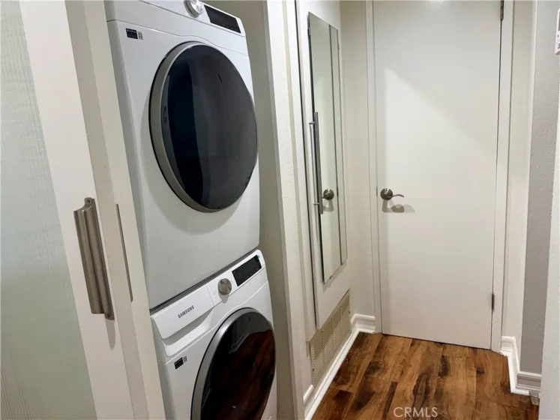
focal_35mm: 24
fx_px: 388
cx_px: 280
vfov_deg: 56.8
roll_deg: +4.9
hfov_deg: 71.6
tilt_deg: -11.4
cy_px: 210
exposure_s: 1/120
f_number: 1.78
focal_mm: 6.76
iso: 200
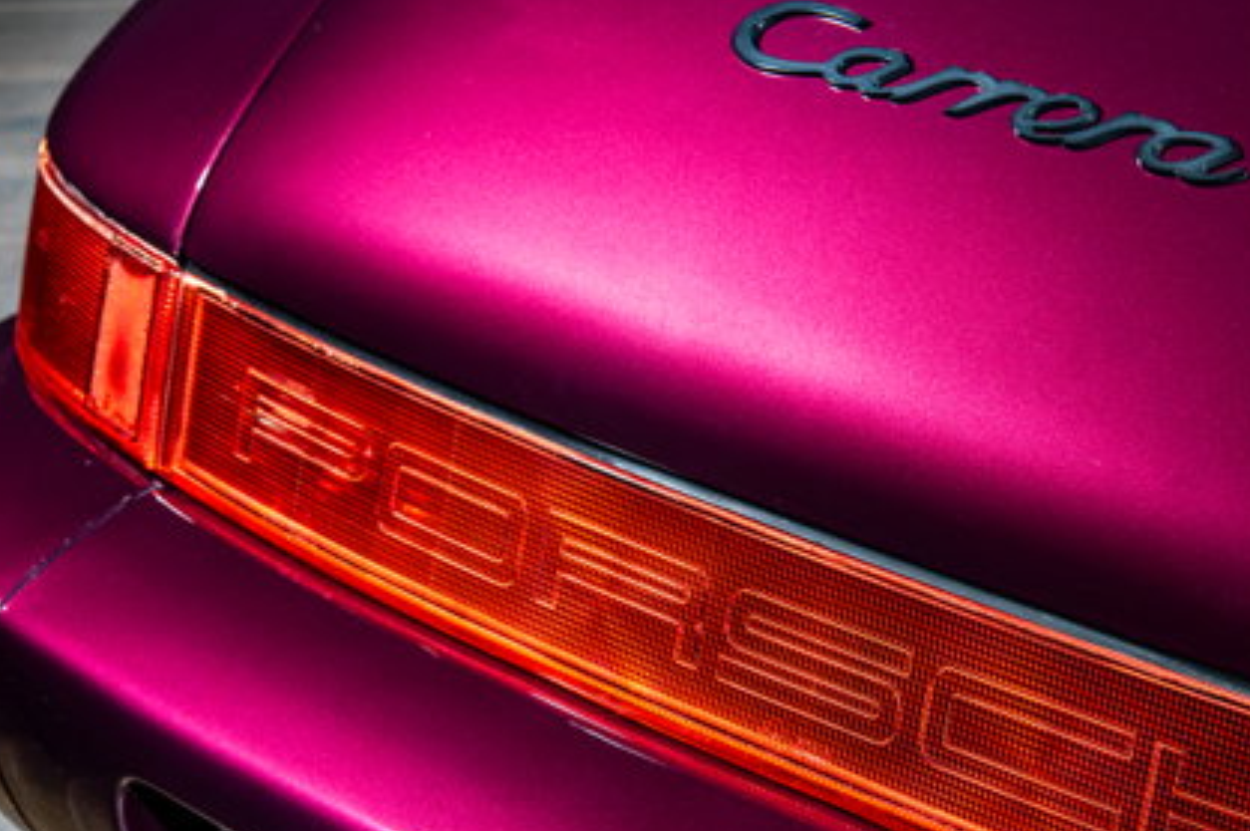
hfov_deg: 19.7
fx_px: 3573
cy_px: 634
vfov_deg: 13.2
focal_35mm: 103
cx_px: 957
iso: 200
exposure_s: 1/100
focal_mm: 56
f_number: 10
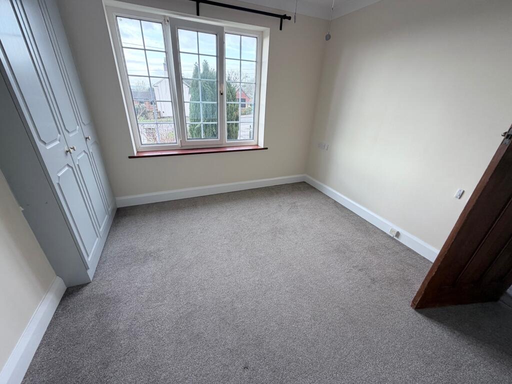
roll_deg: -1.4
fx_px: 207
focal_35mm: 14
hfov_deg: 102.1
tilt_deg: -25.1
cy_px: 192
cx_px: 256
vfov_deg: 85.7
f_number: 2.2
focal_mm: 2.22
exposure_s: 1/121
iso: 80
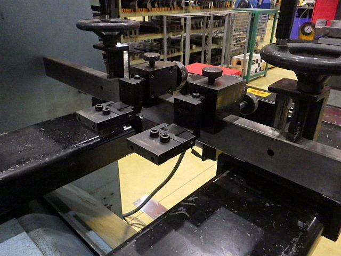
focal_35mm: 28
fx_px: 276
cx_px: 170
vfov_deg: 49.7
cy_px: 128
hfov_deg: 63.4
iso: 1600
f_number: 3.5
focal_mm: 5
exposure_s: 1/45
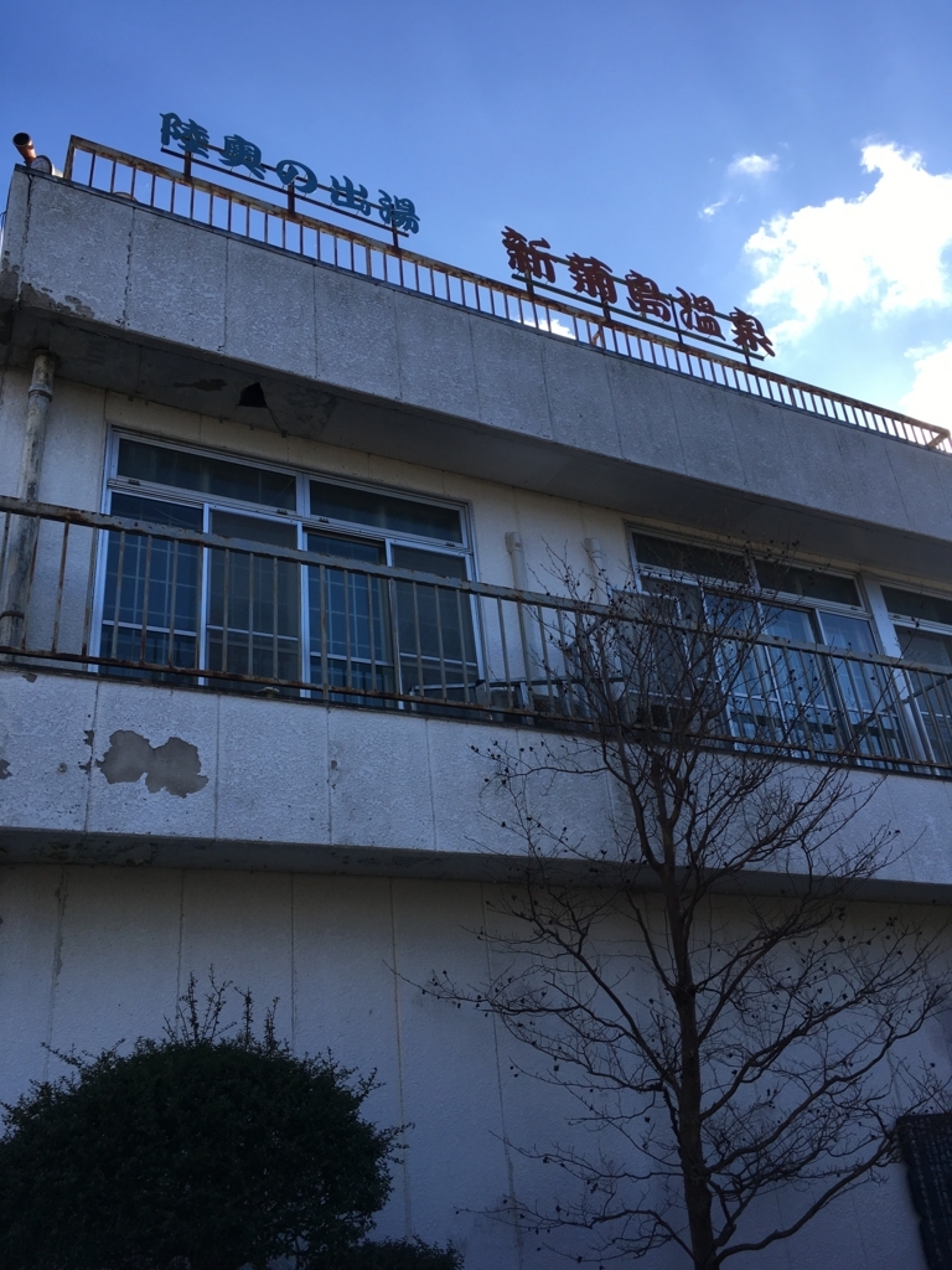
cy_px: 635
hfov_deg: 48.2
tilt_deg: +28.0
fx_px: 1063
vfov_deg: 61.7
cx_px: 476
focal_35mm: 29
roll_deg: +7.1
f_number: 2.2
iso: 25
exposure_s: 1/705
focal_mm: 4.15
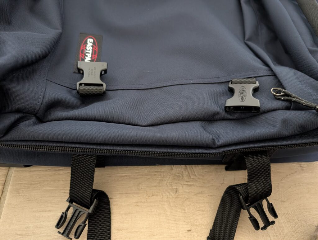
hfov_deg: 71.5
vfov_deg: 56.9
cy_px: 120
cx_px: 159
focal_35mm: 24
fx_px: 221
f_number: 1.68
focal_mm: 6.9
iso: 1785
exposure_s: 1/14.9
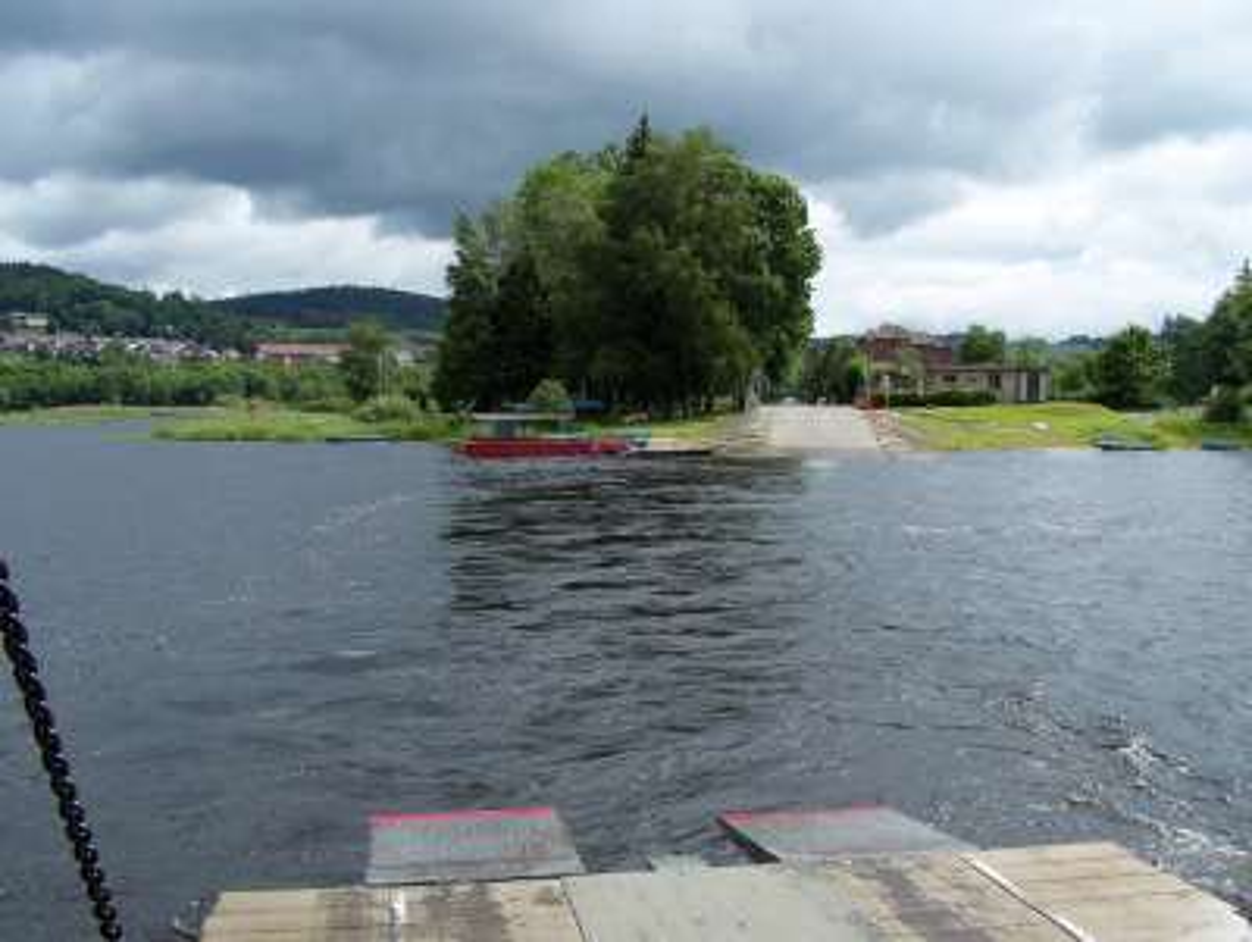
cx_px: 626
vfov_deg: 37.8
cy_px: 471
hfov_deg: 48.9
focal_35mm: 38
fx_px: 1376
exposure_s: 1/640
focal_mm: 6.3
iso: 80
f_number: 4
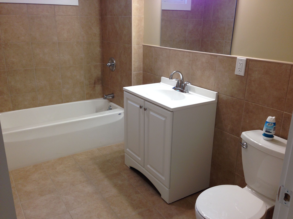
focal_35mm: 33
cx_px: 146
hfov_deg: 55.4
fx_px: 279
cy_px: 110
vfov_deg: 42.9
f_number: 2.4
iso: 50
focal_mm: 4.12
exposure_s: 1/20
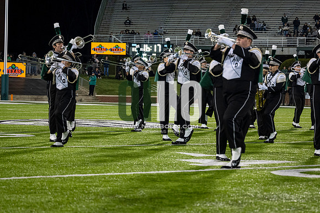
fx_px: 933
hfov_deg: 19.5
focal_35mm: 105
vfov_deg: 13.0
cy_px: 106
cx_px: 160
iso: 800
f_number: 2.8
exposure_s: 1/500
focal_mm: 70
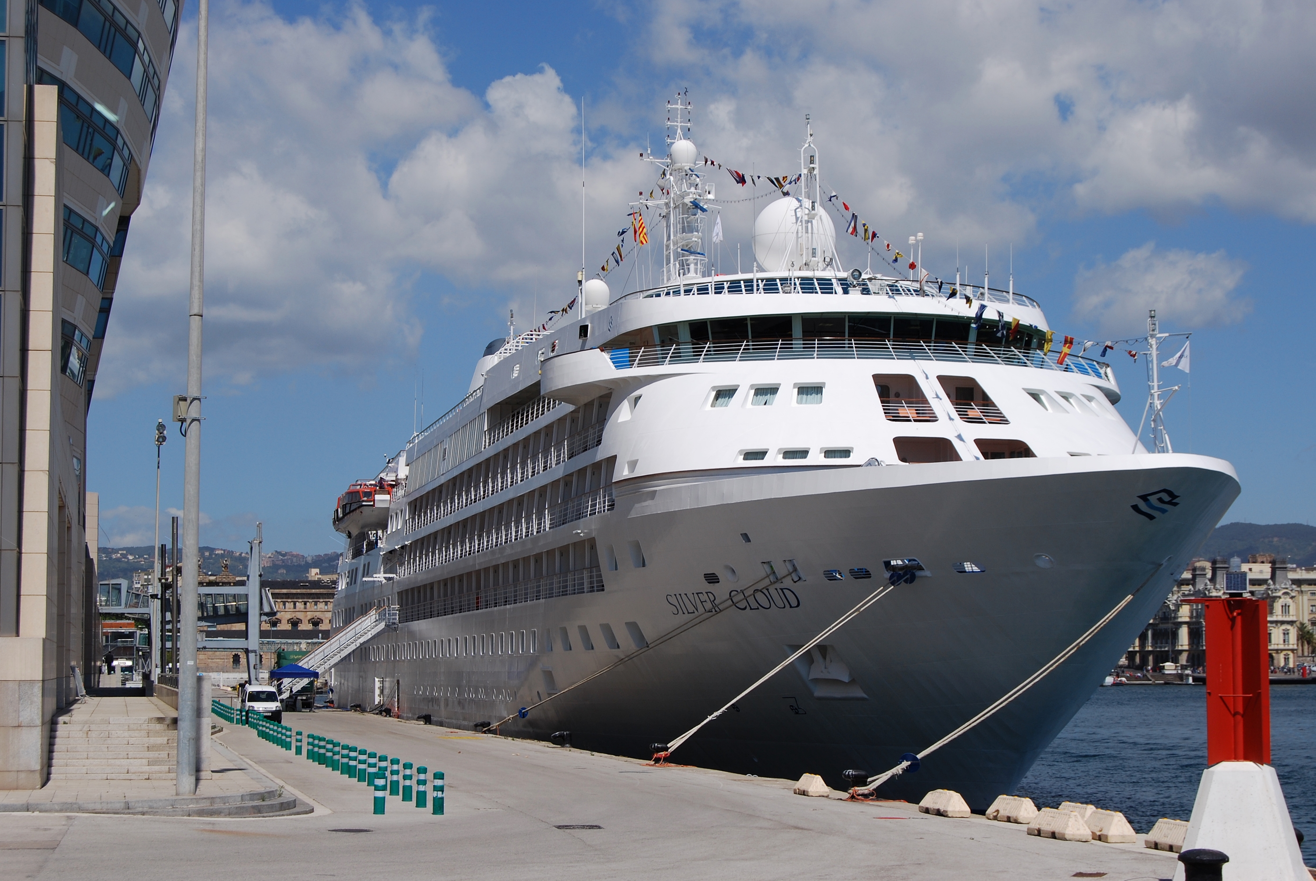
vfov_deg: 21.6
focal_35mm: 63
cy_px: 440
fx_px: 2306
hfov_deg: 31.9
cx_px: 658
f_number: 10
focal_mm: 42
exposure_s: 1/400
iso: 100
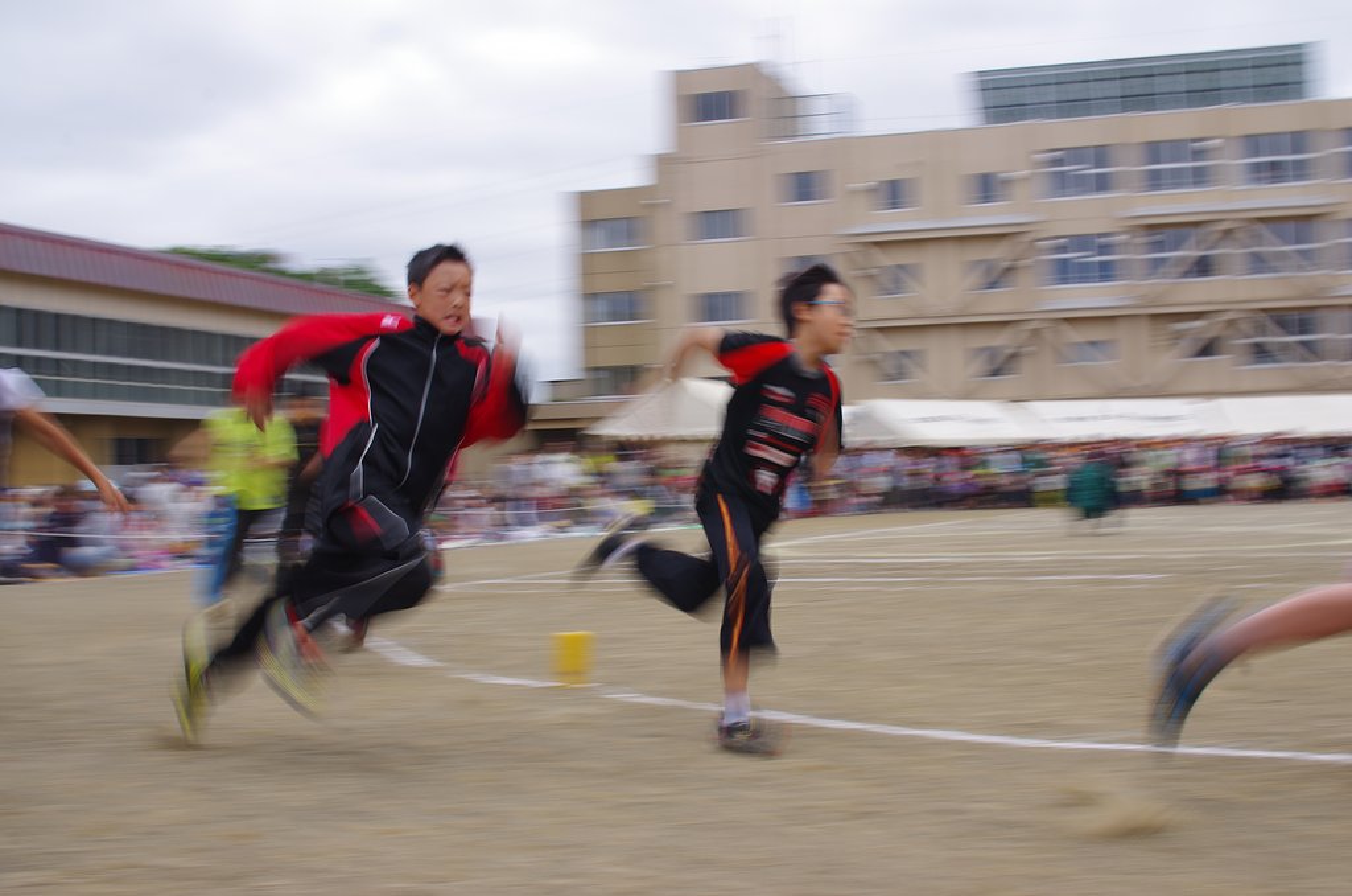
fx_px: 1686
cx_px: 676
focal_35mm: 45
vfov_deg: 29.7
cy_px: 448
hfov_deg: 43.7
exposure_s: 1/30
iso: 100
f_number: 11
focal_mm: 30
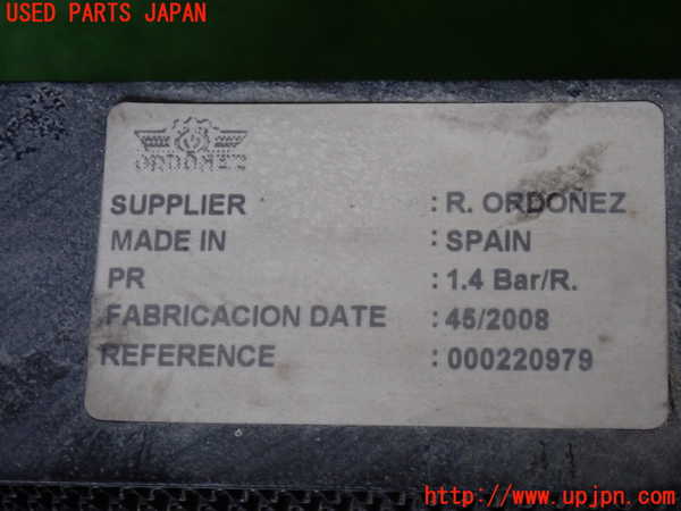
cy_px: 256
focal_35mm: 100
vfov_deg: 14.8
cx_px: 340
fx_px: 1967
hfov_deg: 19.6
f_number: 4.9
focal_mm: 18
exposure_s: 1/100
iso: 500
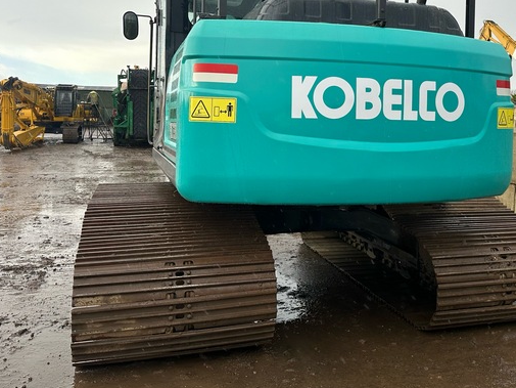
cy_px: 125
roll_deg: +0.7
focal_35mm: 38
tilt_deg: +0.6
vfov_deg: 37.3
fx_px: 567
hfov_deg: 48.3
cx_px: 337
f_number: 1.78
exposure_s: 1/709
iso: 80
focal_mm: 6.86
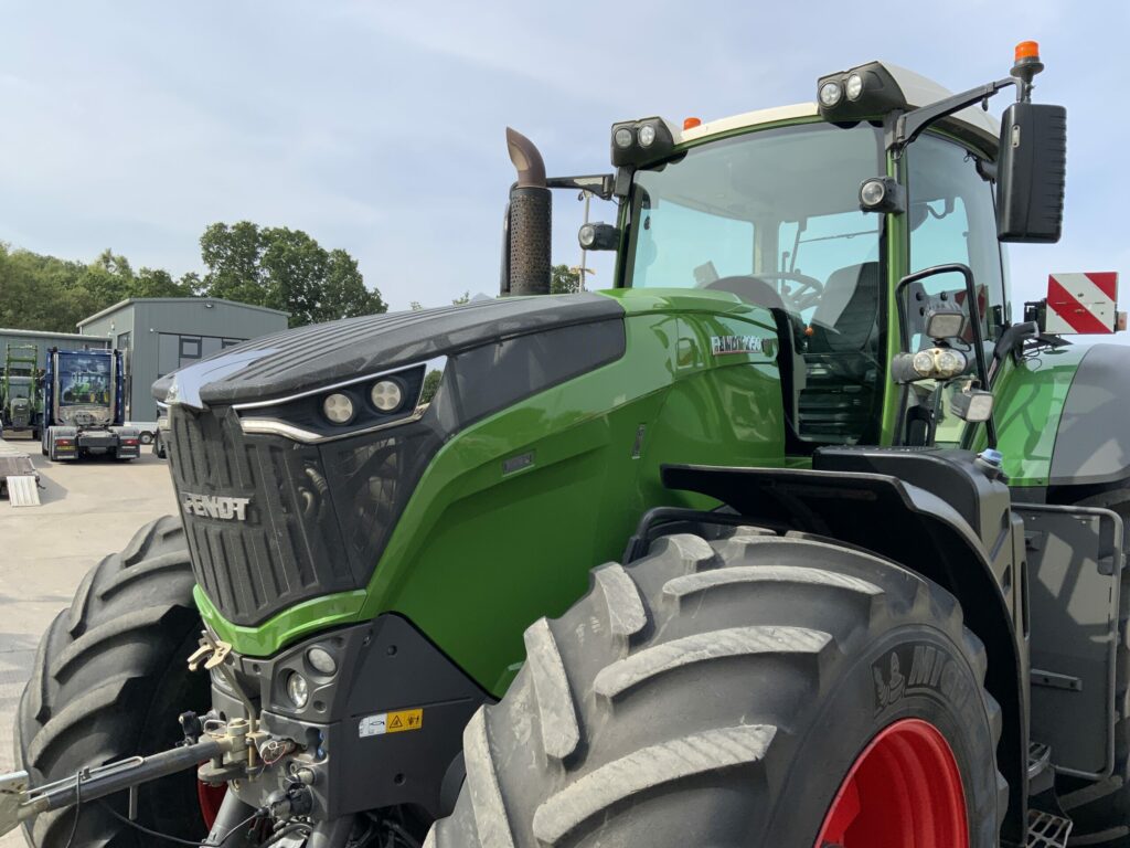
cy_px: 424
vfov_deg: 48.2
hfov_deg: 61.7
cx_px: 565
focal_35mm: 29
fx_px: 947
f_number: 1.8
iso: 16
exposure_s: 1/1490
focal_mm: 3
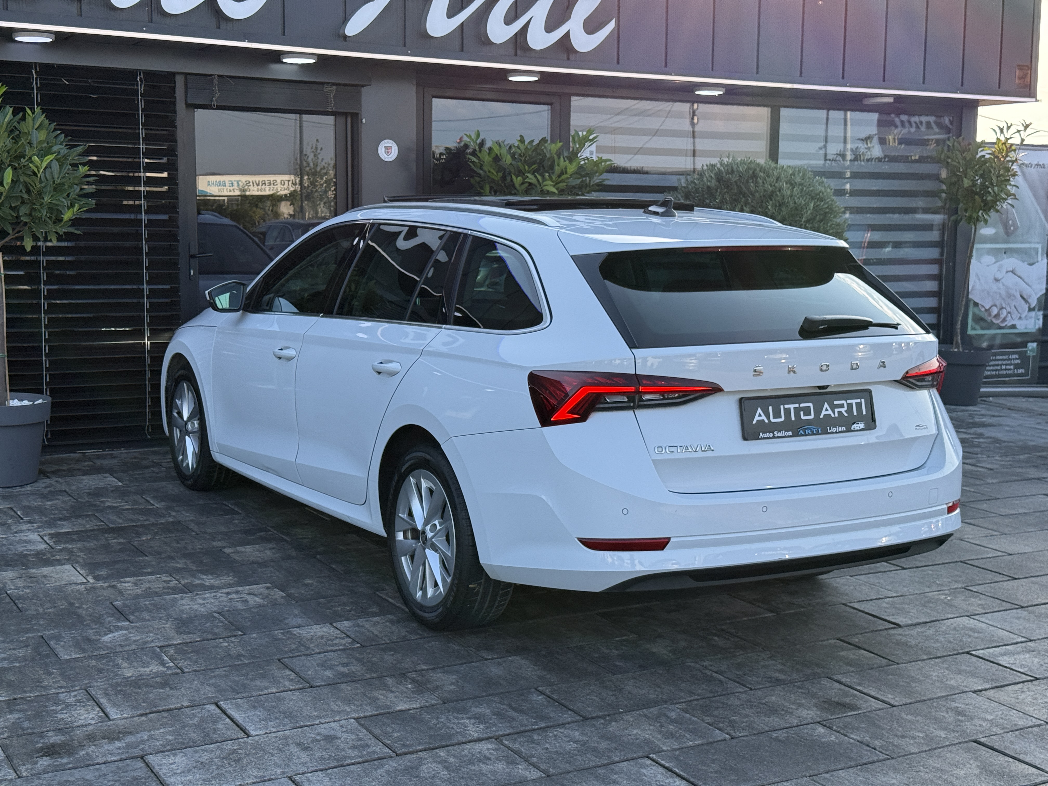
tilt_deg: -5.9
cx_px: 524
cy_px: 393
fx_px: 1453
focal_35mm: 48
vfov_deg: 30.3
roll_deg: -0.8
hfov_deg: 39.7
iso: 64
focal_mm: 6.76
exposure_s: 1/939
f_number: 1.78
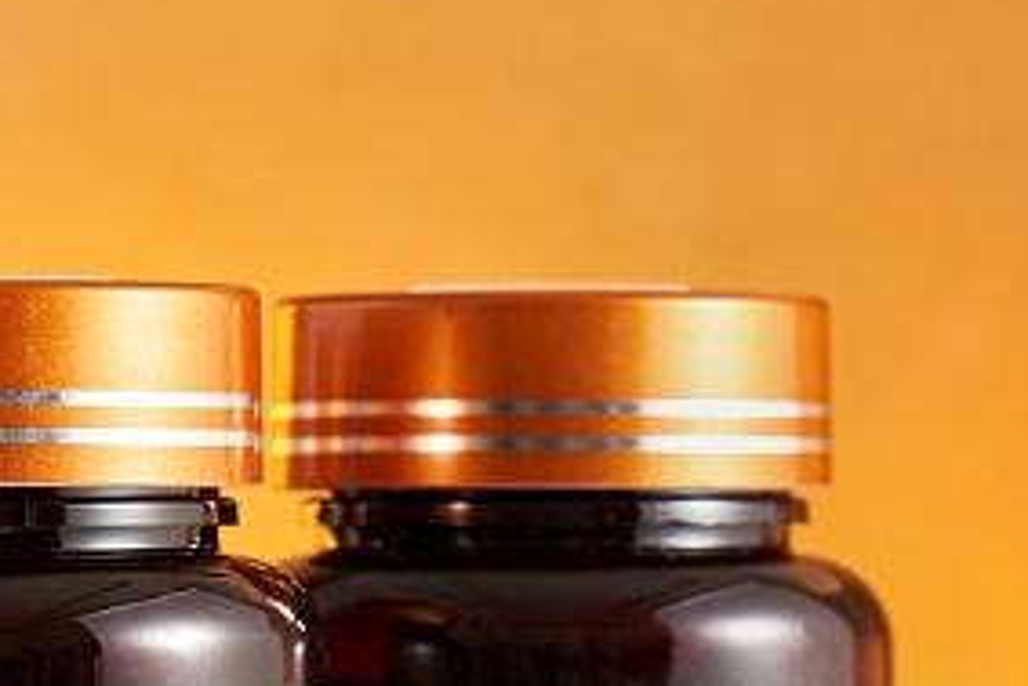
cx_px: -29
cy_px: 918
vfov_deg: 4.1
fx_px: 9542
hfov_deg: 6.1
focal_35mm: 334
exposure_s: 1/160
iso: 160
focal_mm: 105
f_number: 11
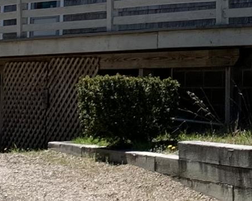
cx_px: 580
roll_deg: -0.5
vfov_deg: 9.1
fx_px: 1267
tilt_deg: +1.7
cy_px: 41
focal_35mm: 170
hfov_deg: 10.1
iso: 25
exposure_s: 1/1916
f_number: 1.8
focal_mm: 4.25
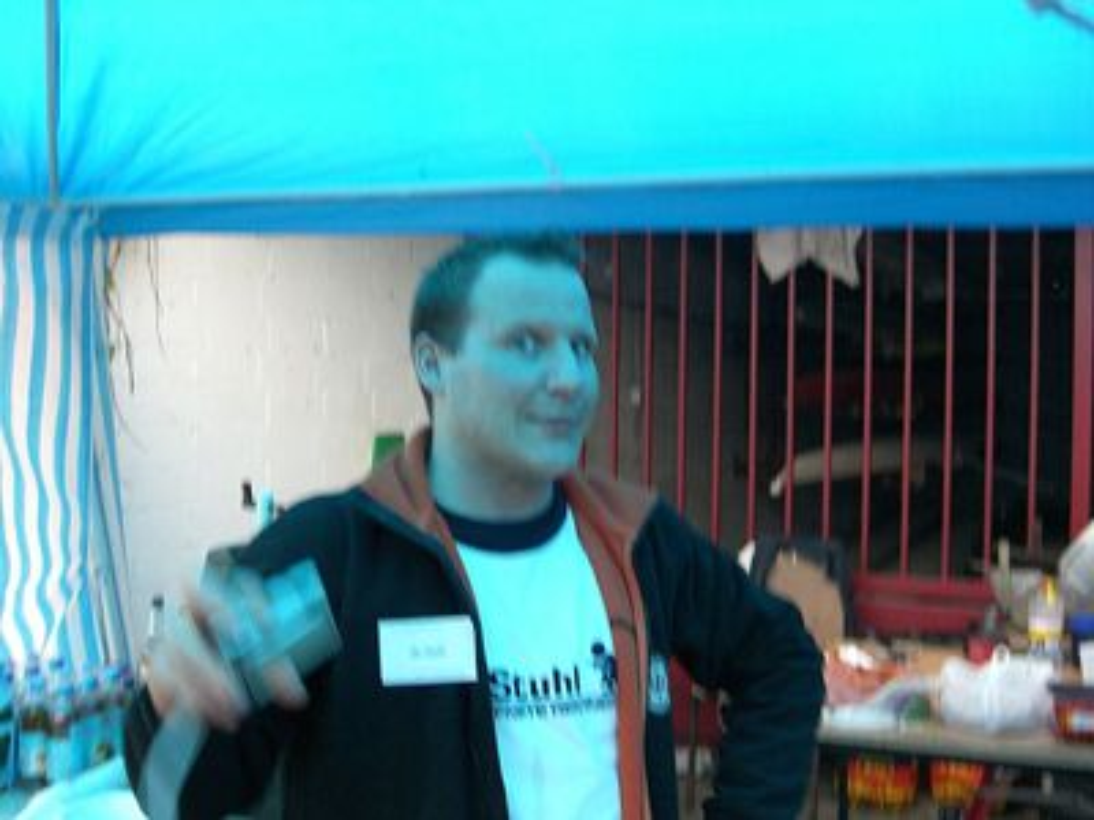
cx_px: 547
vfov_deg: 37.7
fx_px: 1201
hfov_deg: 49.0
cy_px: 410
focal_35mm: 38
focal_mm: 7.9
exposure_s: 1/50
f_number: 2.8
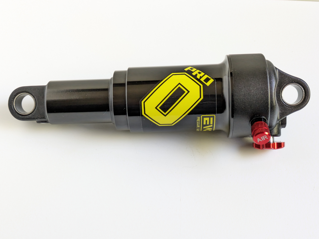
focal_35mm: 51
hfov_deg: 37.5
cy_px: 120
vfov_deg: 28.6
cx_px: 160
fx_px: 470
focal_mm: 5.43
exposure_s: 1/50
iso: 302
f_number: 1.89
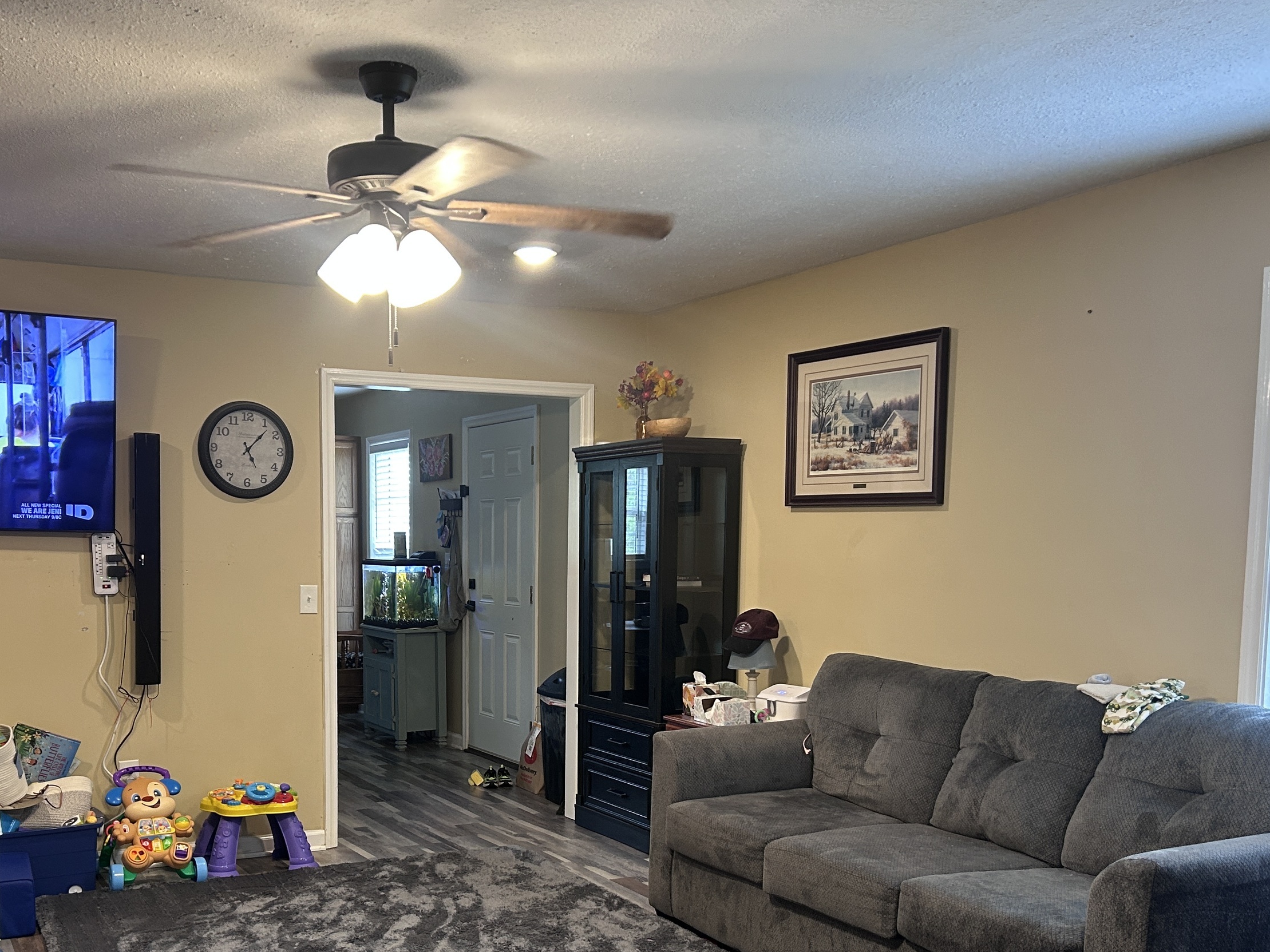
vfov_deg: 39.1
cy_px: 656
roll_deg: +0.1
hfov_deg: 51.1
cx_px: 521
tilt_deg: -5.9
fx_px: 1321
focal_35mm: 36
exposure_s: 1/60
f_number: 1.5
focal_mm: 5.7
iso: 160
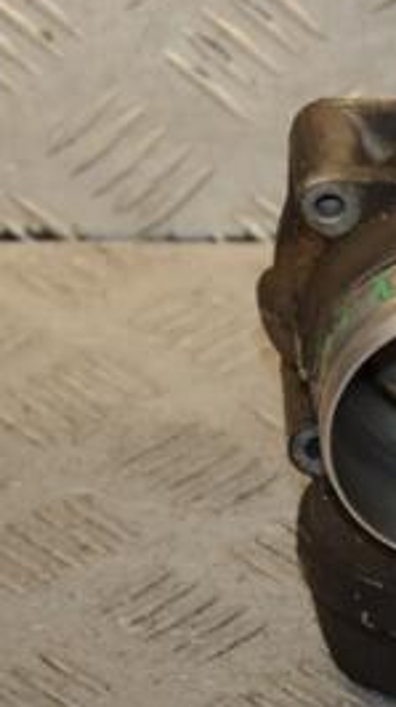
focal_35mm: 266
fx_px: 4985
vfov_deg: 8.1
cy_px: 415
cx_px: 500
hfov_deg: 4.5
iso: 800
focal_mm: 75
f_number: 5.6
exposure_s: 1/200
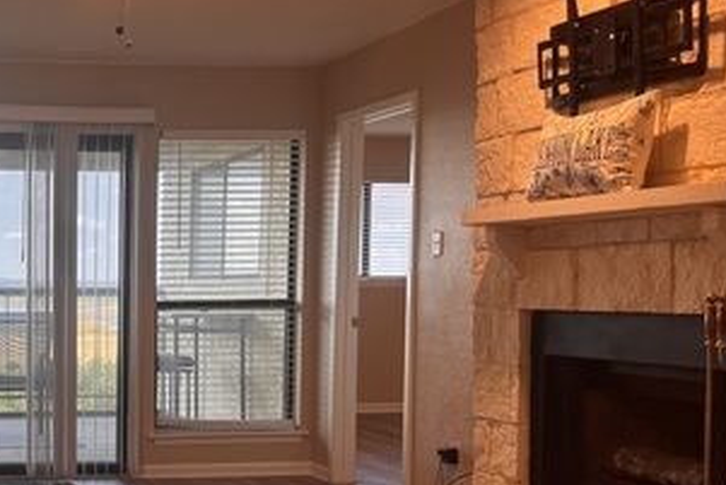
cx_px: -19
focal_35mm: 53
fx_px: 1069
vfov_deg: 25.4
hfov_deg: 33.8
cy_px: 335
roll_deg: +0.2
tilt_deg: -2.9
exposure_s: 1/120
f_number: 1.78
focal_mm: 6.76
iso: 160
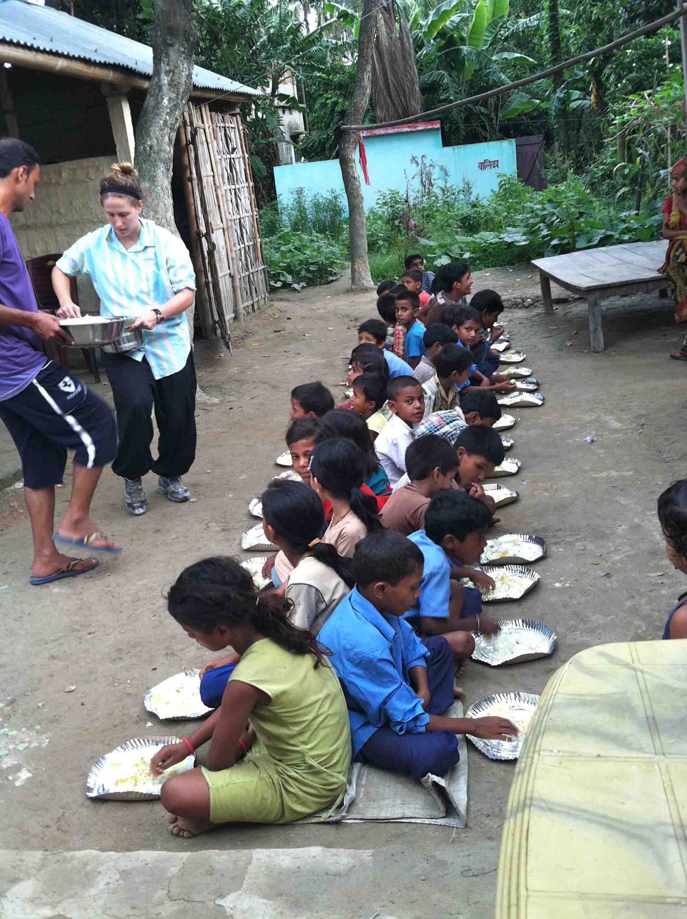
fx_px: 929
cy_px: 460
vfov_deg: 52.7
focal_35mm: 35
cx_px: 344
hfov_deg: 40.6
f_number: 2.8
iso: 80
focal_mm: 3.85
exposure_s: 1/20
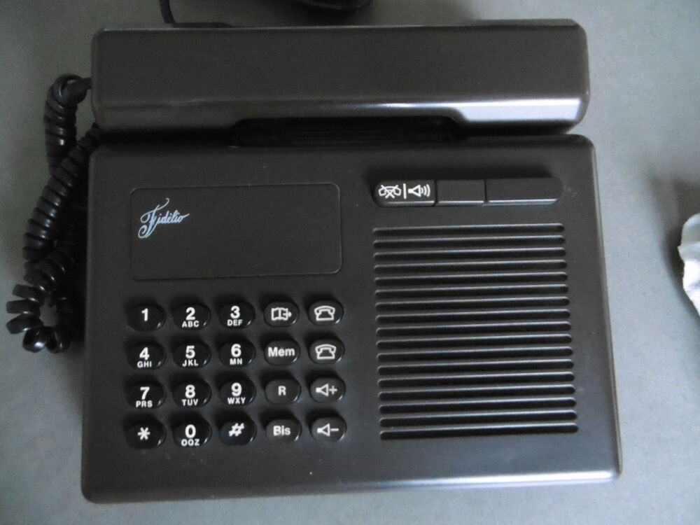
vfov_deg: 56.8
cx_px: 350
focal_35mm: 24
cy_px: 262
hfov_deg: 71.6
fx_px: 485
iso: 800
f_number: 3.1
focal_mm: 4.3
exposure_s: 1/8
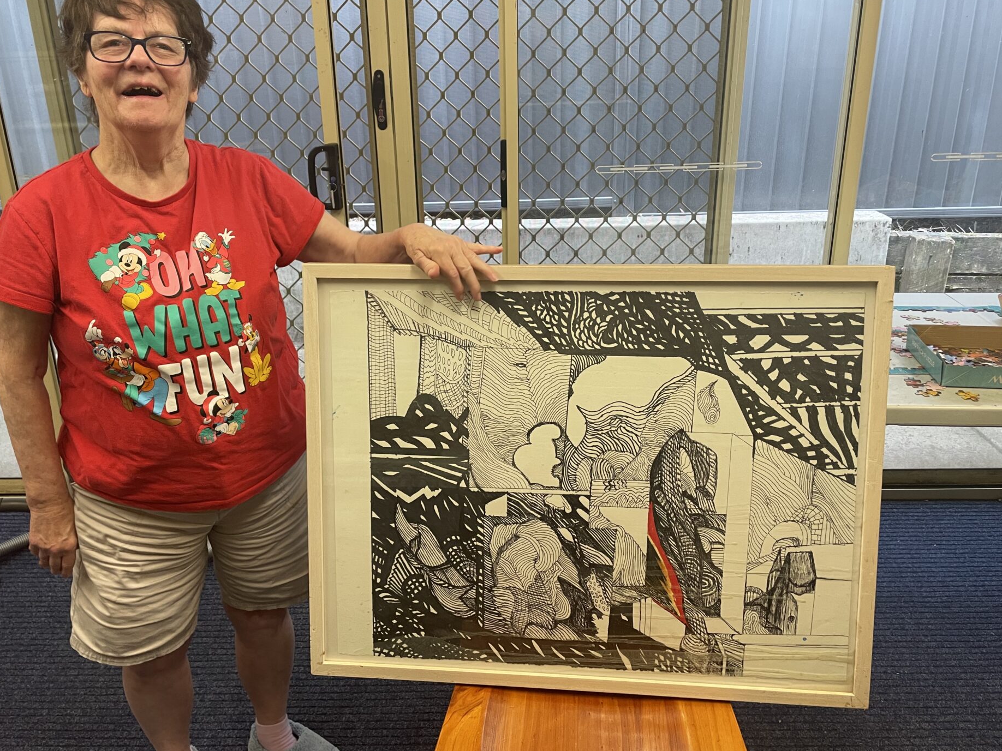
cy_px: 333
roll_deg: +1.9
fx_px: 839
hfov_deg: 61.6
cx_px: 459
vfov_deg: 48.1
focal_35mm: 29
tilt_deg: -19.6
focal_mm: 4.2
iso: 100
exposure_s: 1/50
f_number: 1.6
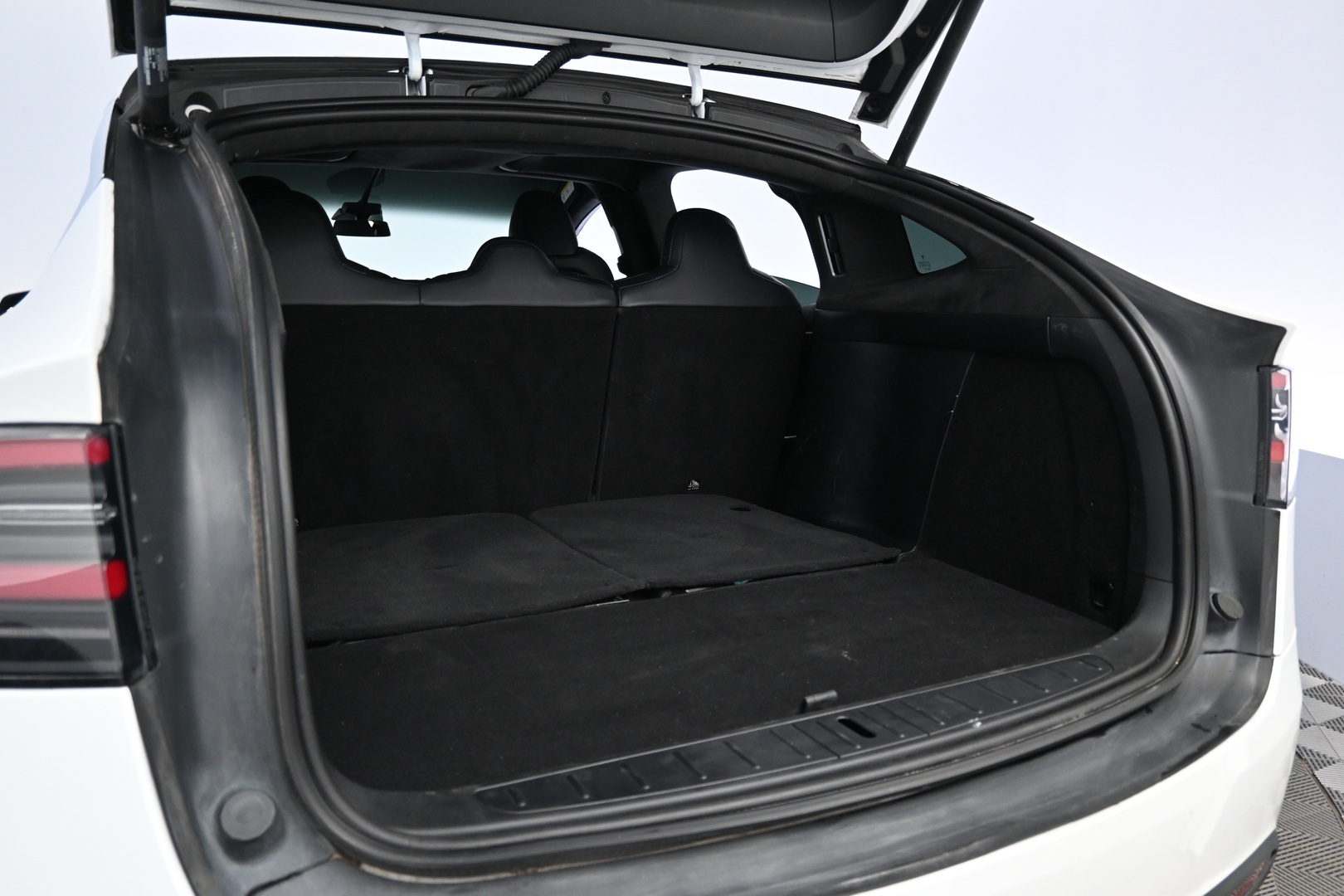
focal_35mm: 27
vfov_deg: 47.9
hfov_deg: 67.4
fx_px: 1008
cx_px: 672
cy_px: 448
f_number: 3.5
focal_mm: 18
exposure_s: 1/30
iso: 1250
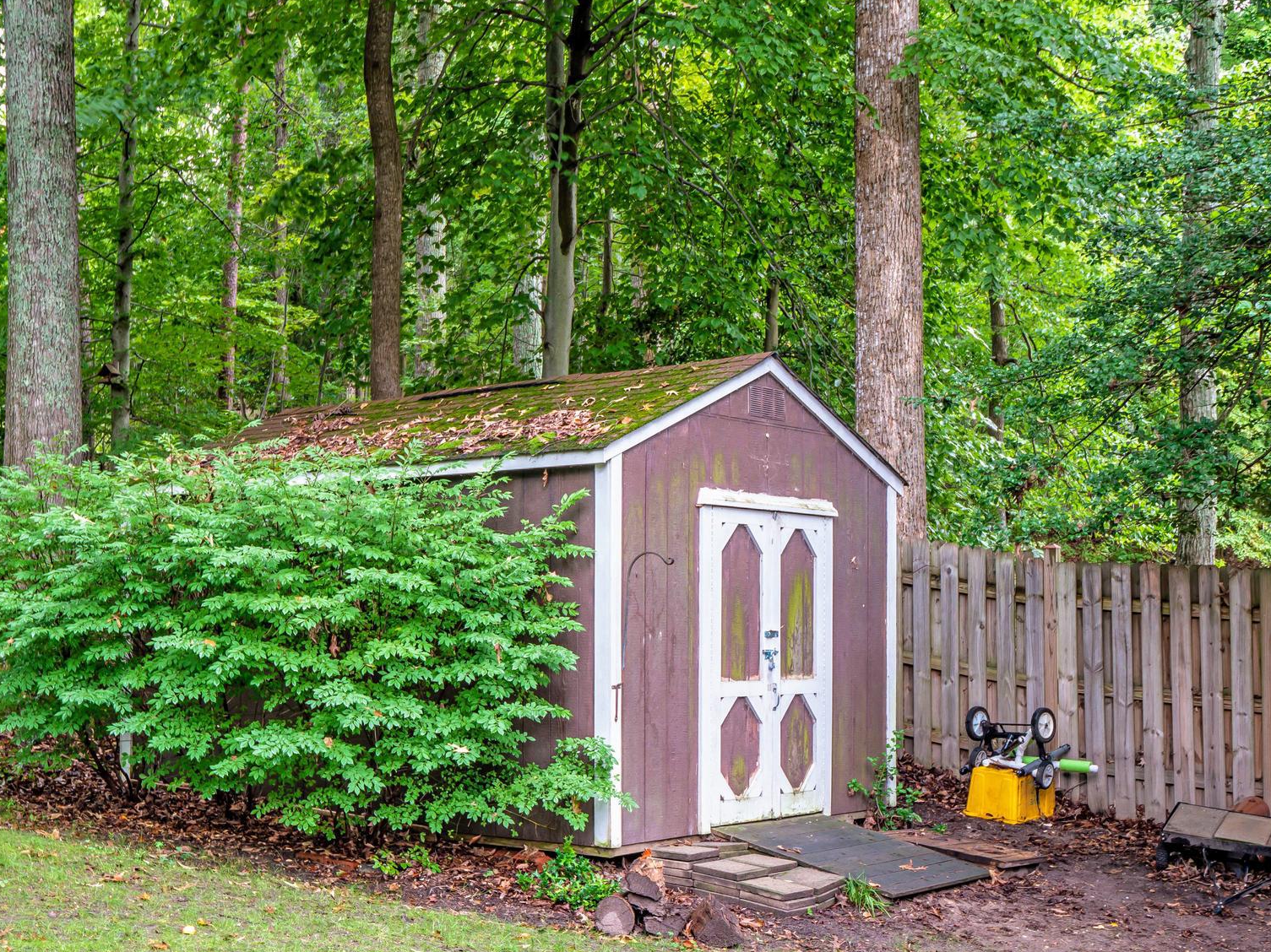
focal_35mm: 49
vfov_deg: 29.5
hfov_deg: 38.8
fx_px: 1799
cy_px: 630
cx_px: 548
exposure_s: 1/40
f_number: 5
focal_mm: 18
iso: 100
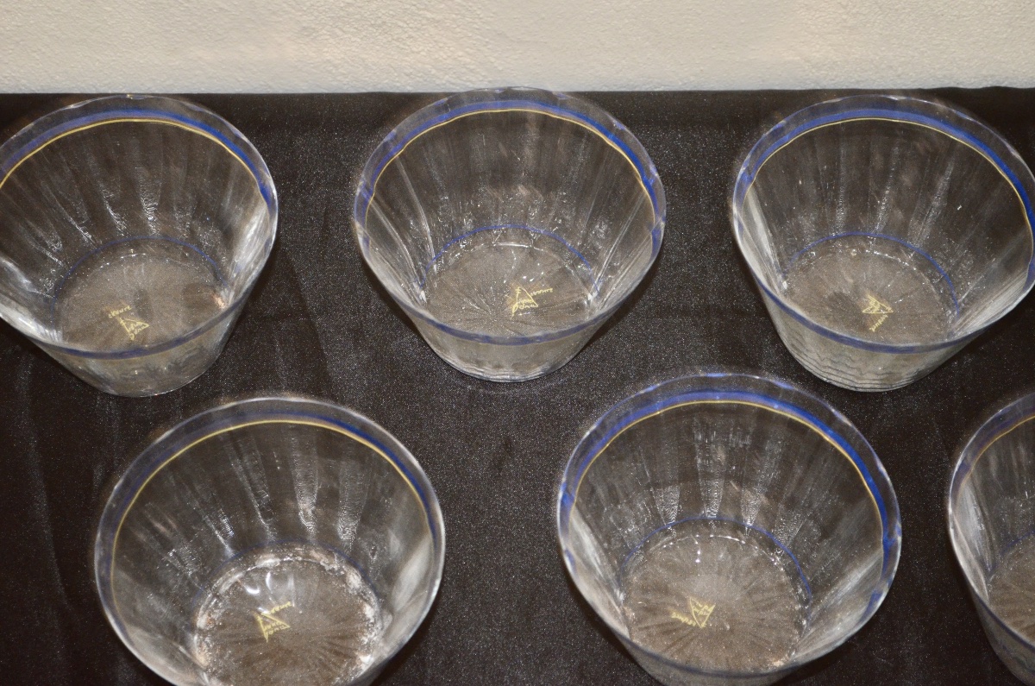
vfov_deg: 16.5
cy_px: 343
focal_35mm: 82
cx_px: 518
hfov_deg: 24.7
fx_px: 2367
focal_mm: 55
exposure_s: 1/30
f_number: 5.6
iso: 1400
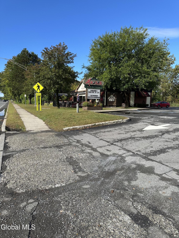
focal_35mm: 24
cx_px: 90
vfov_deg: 71.6
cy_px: 119
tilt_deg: -4.4
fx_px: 165
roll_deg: -2.8
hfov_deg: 56.8
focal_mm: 6.86
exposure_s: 1/2809
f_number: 1.78
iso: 80
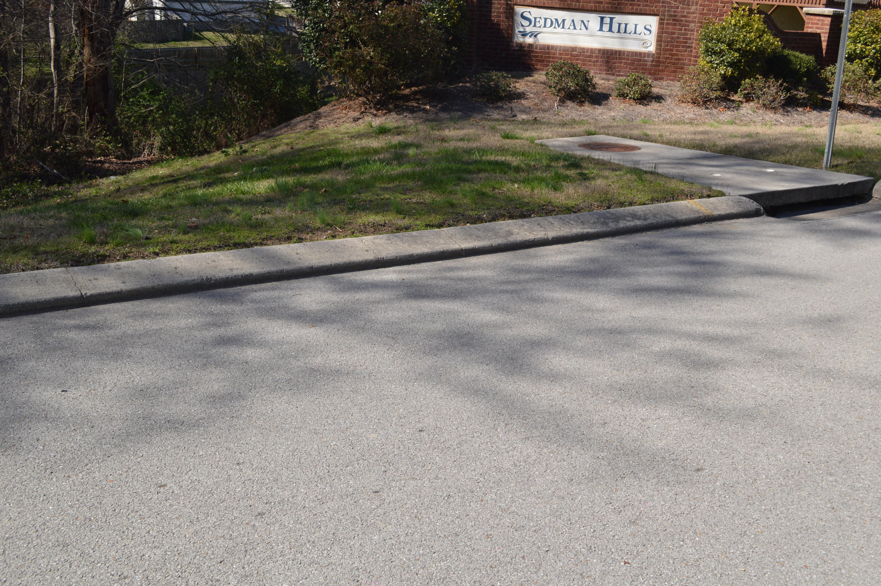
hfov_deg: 53.2
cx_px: 440
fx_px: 880
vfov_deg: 36.8
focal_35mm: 36
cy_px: 293
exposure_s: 1/200
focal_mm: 24
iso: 100
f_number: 6.3
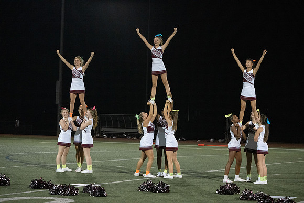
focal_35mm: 100
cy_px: 102
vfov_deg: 13.7
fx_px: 845
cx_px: 152
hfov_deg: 20.4
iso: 16000
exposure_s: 1/1000
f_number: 5.6
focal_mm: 100
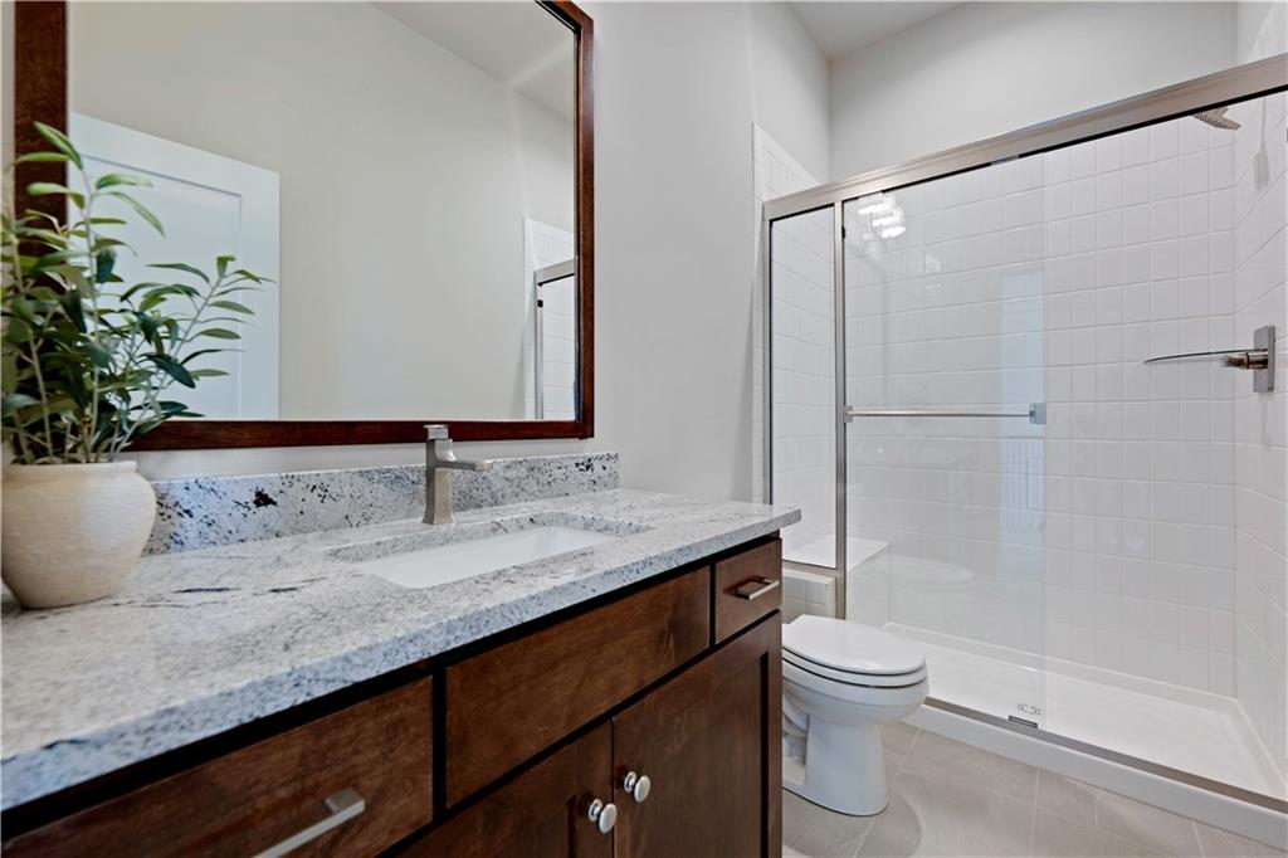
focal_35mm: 14
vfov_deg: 79.2
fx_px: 519
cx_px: 644
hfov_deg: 102.3
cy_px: 429
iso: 100
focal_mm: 14.5
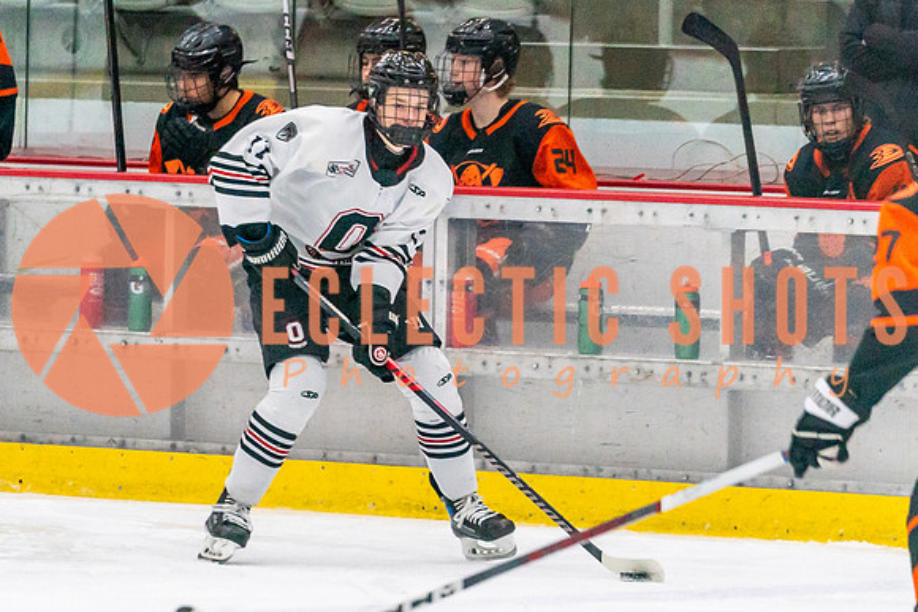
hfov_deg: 4.8
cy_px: 372
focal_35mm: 429
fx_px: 10935
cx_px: 364
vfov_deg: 3.2
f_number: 2.8
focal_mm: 200
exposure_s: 1/1250
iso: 3200
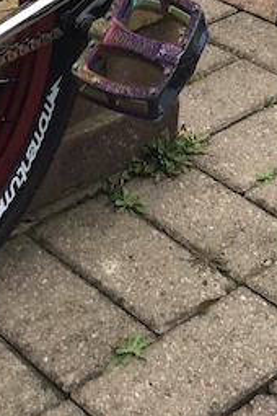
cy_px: -193
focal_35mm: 101
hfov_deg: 13.5
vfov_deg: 18.2
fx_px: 1166
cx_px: 209
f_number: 2.4
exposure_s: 1/50
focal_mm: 3.3
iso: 32
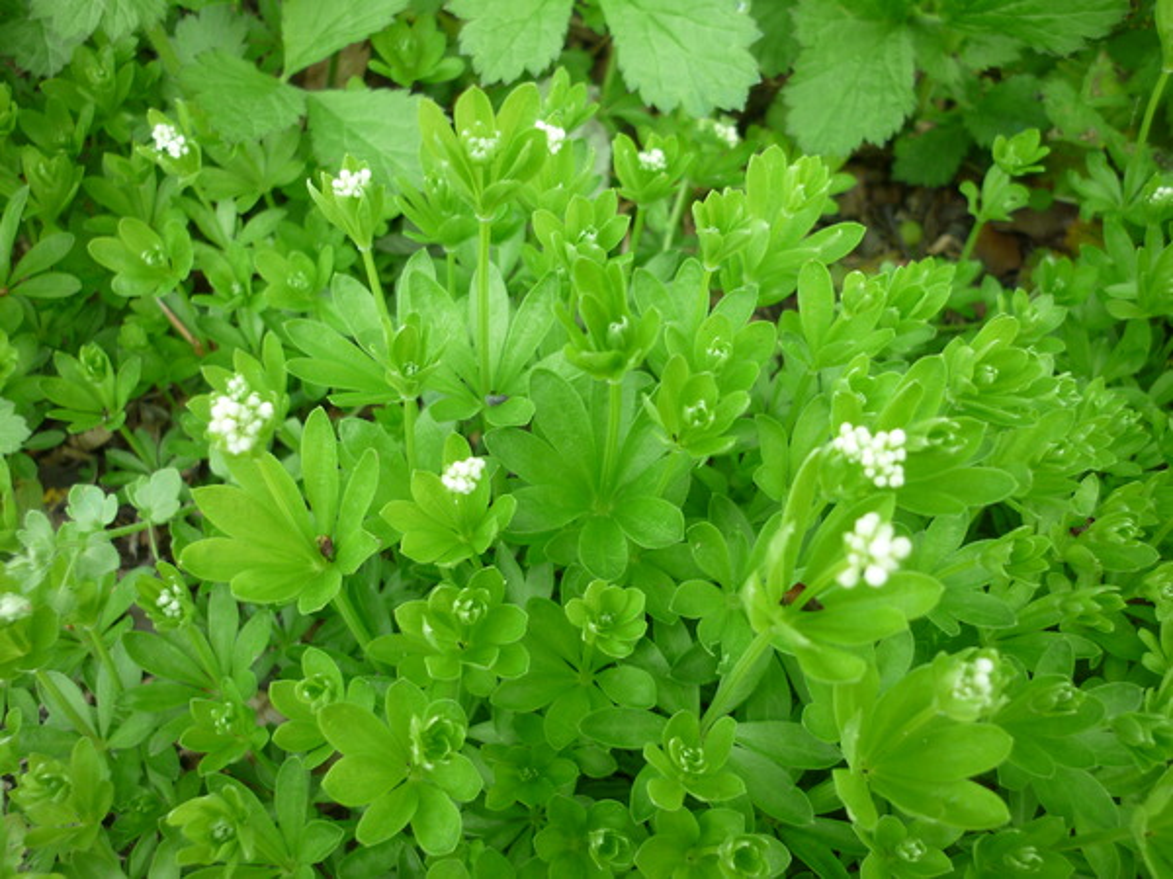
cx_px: 586
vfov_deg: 42.9
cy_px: 440
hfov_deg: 55.4
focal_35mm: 33
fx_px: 1118
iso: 80
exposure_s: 1/40
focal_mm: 5.5
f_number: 2.8
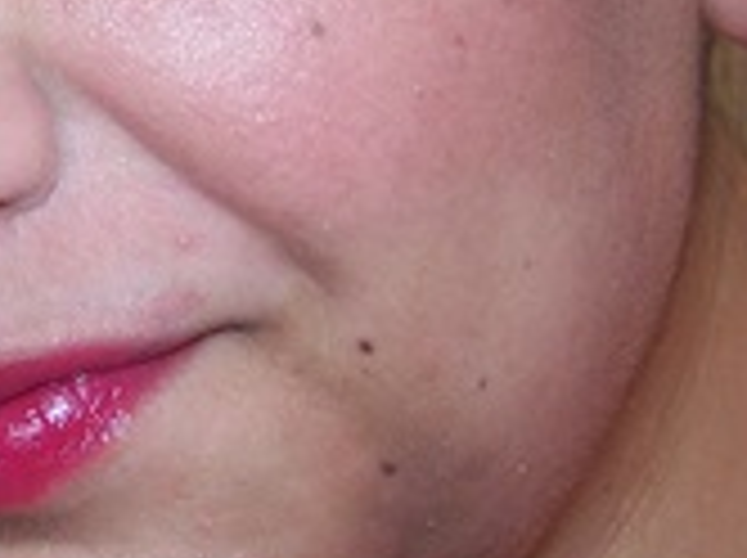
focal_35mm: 140
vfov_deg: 10.6
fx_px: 3017
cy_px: 288
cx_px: -288
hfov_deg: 13.5
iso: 80
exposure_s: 1/60
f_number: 2.8
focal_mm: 6.3
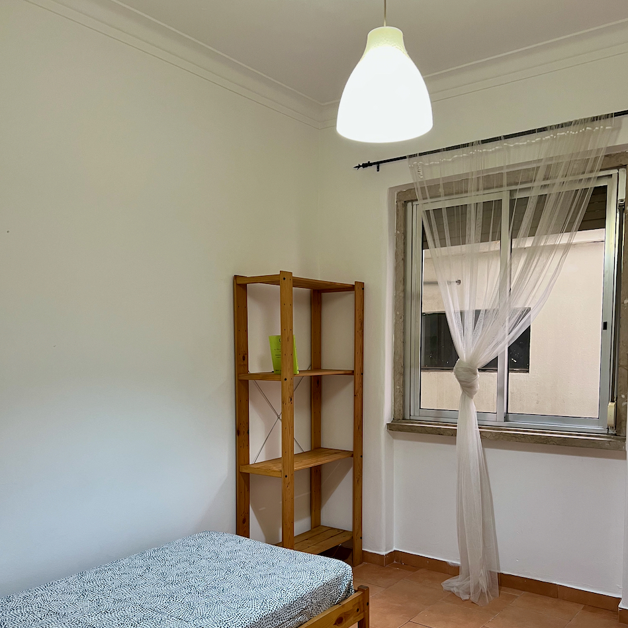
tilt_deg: -5.0
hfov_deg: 52.5
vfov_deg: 51.8
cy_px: 405
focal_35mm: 31
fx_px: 636
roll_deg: +0.9
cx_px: 317
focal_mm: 5.7
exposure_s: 1/50
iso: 125
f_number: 1.5
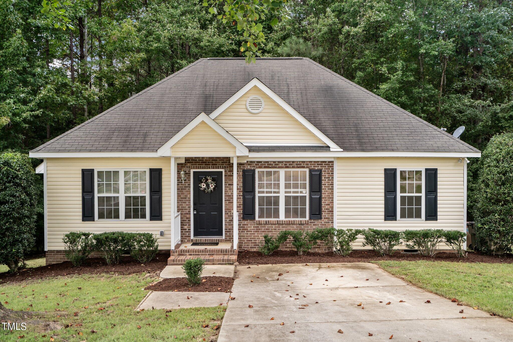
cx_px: 256
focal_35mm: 33
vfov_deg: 40.0
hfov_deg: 57.2
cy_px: 171
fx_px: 470
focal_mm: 33
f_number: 4
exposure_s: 1/200
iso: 800
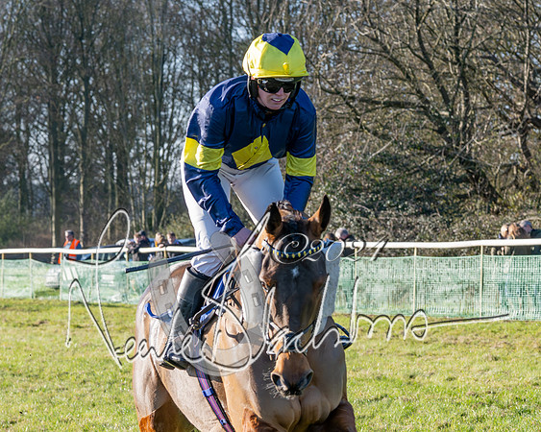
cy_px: 231
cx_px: 215
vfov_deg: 9.0
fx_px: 2738
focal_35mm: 171
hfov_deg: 11.3
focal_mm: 78
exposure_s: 1/1250
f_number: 5
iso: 400
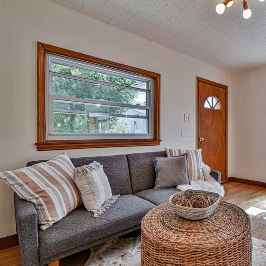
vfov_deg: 72.1
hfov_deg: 66.8
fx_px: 183
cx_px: 205
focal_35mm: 21
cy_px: 136
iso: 1600
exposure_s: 1/250
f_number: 8
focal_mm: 16
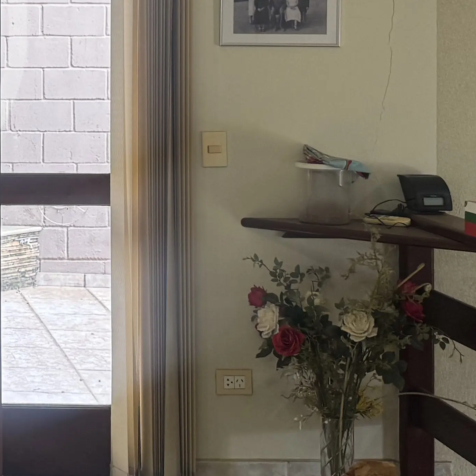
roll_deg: +0.1
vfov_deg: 19.3
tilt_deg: +1.1
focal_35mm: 88
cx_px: -166
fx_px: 1369
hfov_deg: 18.2
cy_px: 30
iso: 125
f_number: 1.78
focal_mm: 6.76
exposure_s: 1/60
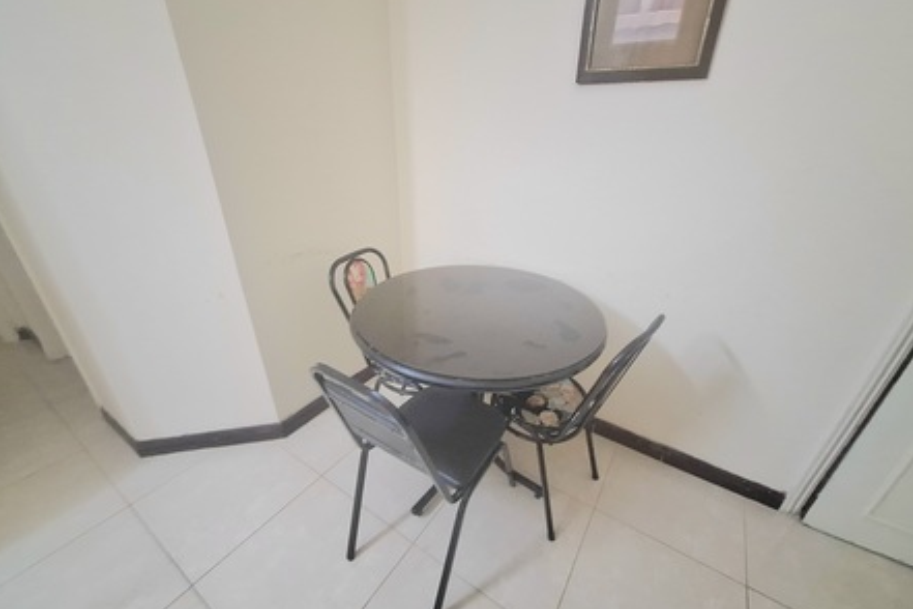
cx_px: 463
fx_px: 355
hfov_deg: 104.2
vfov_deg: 81.2
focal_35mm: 14
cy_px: 310
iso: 500
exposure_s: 1/20
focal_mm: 1.74
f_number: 2.2
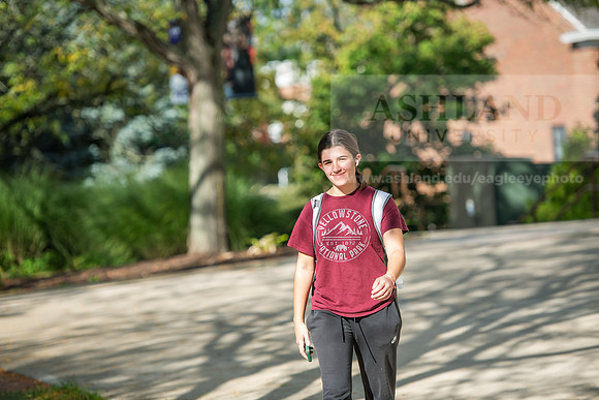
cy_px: 200
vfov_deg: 9.5
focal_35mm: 145
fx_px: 2413
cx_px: 300
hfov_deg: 14.2
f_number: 3.2
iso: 100
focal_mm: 145
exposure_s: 1/500
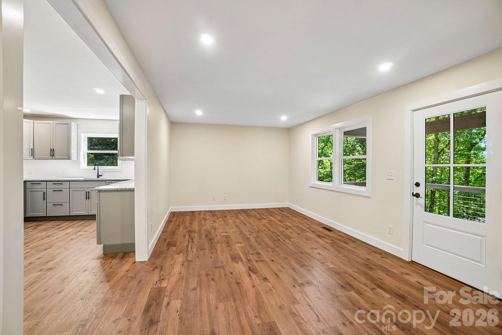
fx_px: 209
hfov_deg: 100.4
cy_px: 168
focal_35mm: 15
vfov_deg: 77.3
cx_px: 251
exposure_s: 1/20
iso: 400
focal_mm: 10
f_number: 8
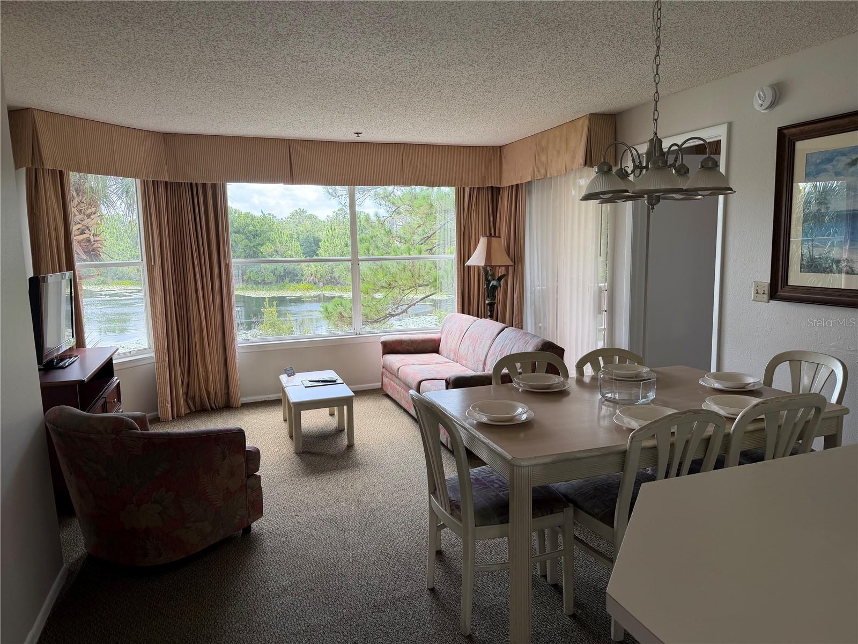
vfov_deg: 56.8
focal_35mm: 24
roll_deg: +1.7
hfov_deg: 71.6
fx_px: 595
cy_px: 322
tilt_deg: -8.1
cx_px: 429
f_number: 1.78
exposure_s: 1/433
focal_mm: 6.76
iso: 100
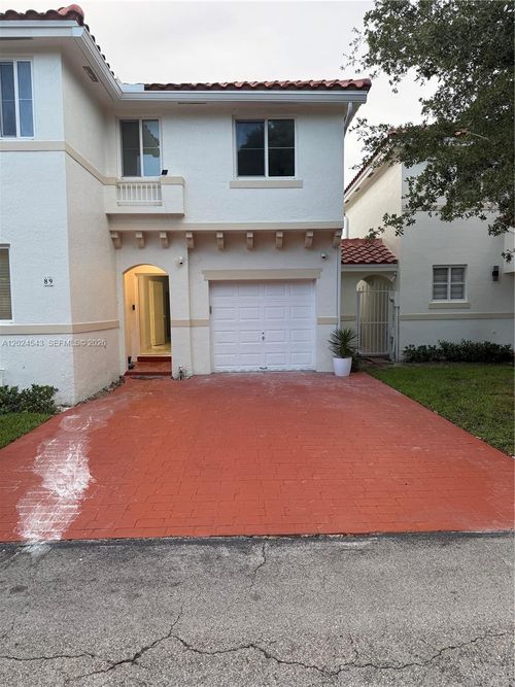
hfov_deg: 56.8
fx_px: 476
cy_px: 344
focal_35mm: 24
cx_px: 258
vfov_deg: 71.6
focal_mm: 6.76
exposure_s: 1/240
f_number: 1.78
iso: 100
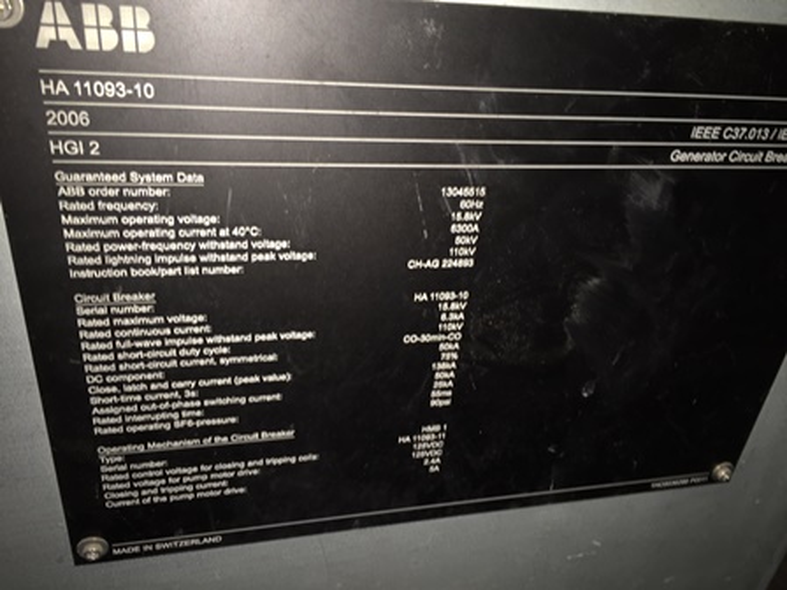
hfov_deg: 61.7
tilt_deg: -28.2
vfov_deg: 48.2
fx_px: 659
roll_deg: -6.1
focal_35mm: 29
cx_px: 394
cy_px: 295
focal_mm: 4.15
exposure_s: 1/16
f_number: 2.2
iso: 32
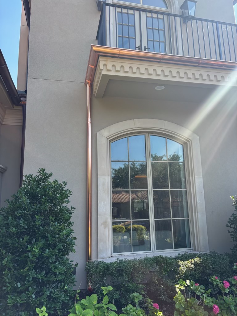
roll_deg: +1.0
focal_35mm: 26
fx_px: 237
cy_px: 158
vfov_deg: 67.3
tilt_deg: +10.3
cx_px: 118
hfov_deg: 53.1
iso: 50
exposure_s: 1/654
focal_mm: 5.96
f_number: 1.6
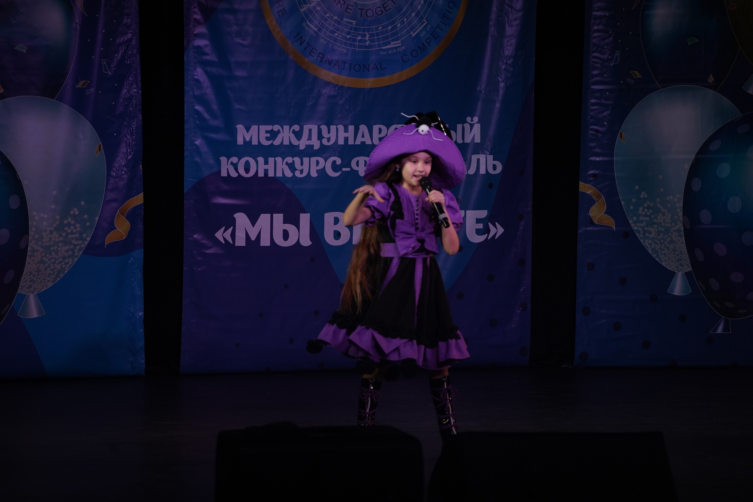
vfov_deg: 9.9
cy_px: 251
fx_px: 2886
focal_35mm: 138
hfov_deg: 14.9
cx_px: 376
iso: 1600
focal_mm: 138
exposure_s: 1/400
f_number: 5
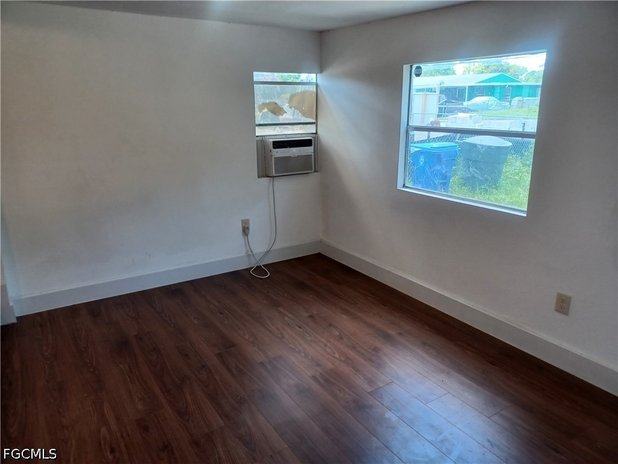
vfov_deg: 54.9
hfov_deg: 69.4
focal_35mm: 25
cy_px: 232
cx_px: 309
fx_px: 446
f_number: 1.8
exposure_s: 1/60
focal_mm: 4.6
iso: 100
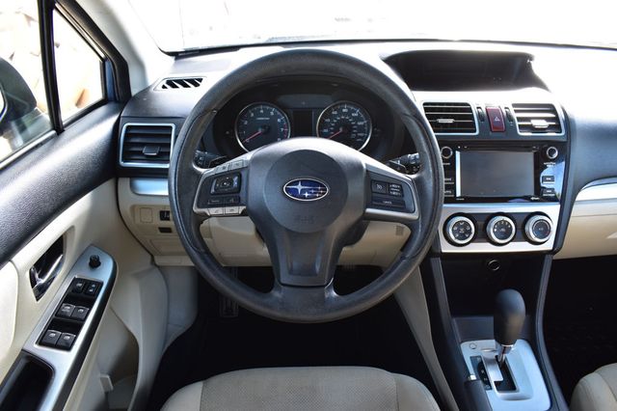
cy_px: 206
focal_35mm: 27
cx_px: 308
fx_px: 462
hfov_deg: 67.4
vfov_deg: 47.9
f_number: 6.3
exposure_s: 1/15
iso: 400
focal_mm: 18
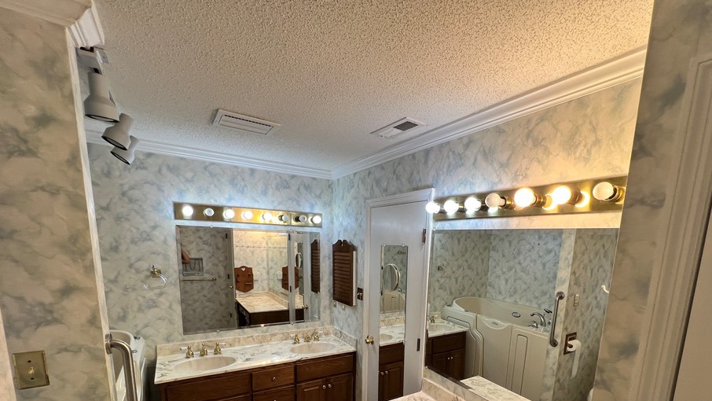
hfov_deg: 99.1
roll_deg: -2.2
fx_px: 302
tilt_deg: -10.4
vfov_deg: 63.3
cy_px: 299
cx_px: 389
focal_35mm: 16
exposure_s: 1/120
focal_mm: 1.57
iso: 50
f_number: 1.8
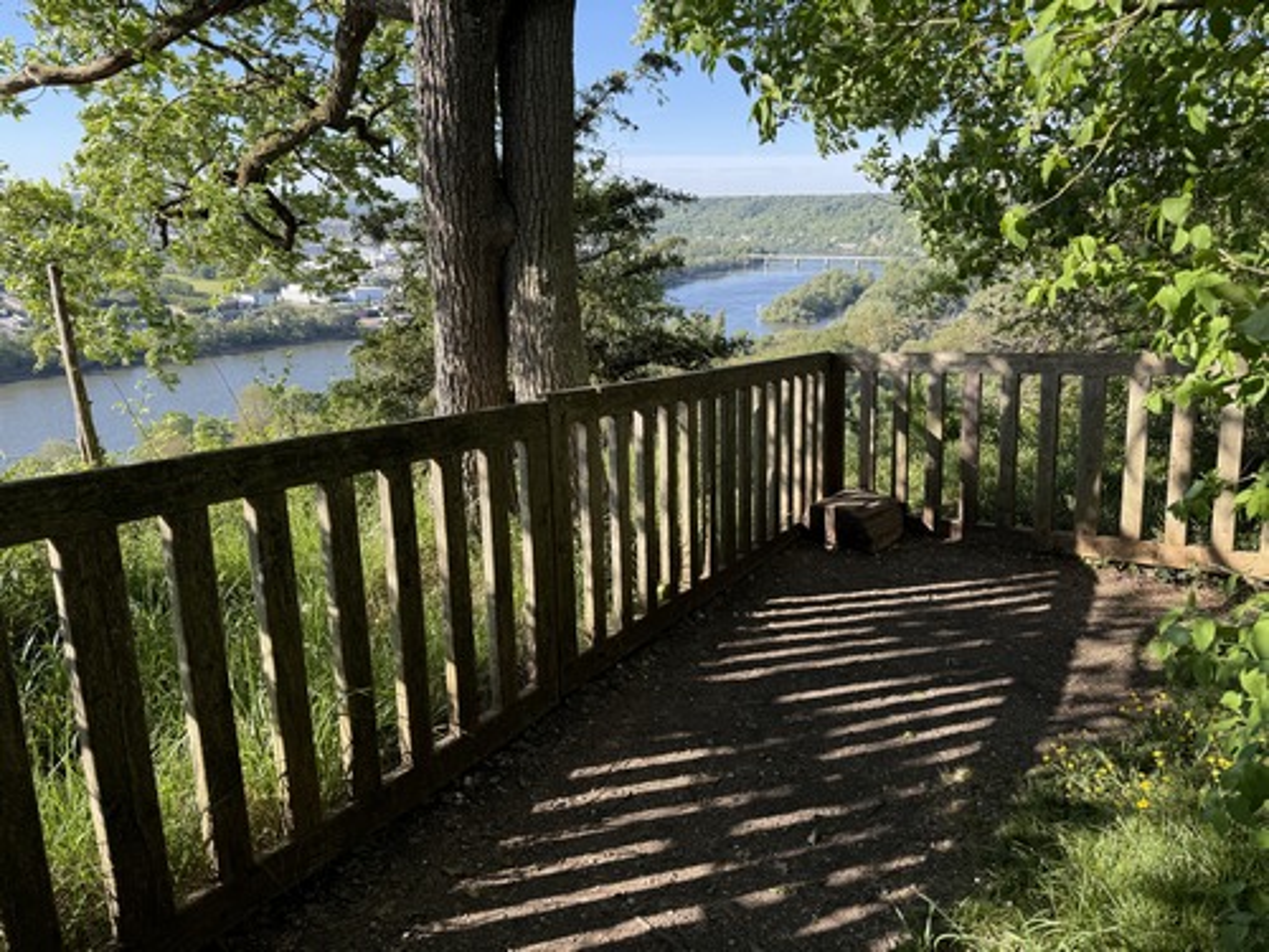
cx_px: 634
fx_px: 880
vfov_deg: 56.8
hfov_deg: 71.6
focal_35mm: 24
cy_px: 476
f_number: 1.78
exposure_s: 1/849
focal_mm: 6.76
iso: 80
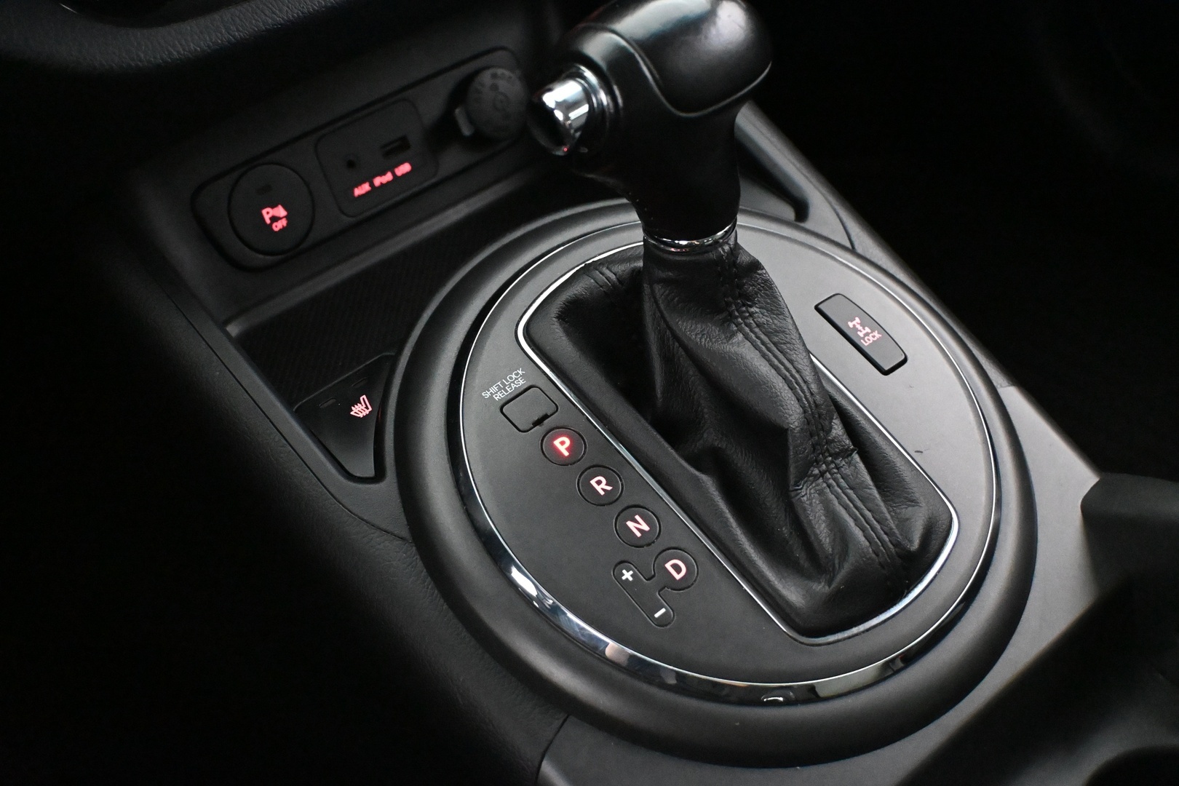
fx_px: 1498
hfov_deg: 43.0
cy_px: 393
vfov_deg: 29.4
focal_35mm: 46
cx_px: 590
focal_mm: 30.5
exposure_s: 1/50
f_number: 4.8
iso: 12800
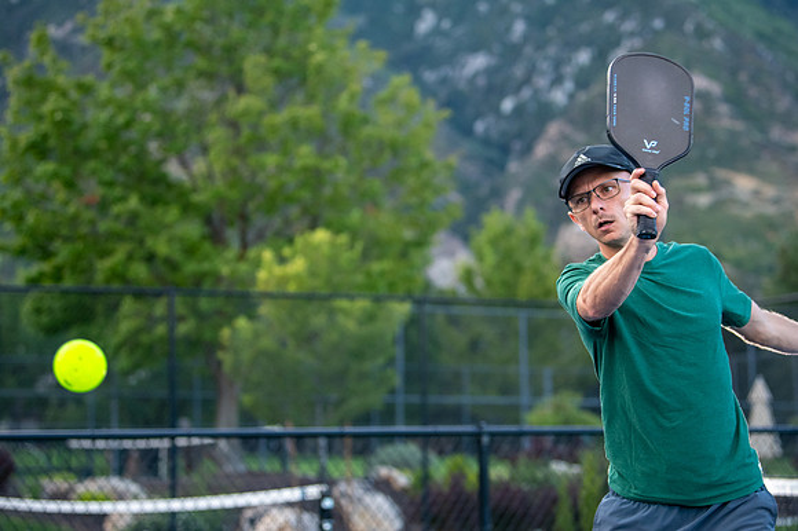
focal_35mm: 88
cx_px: 409
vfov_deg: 15.5
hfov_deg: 23.2
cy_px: 266
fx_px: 1946
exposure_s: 1/1000
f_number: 2.8
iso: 1250
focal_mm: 70
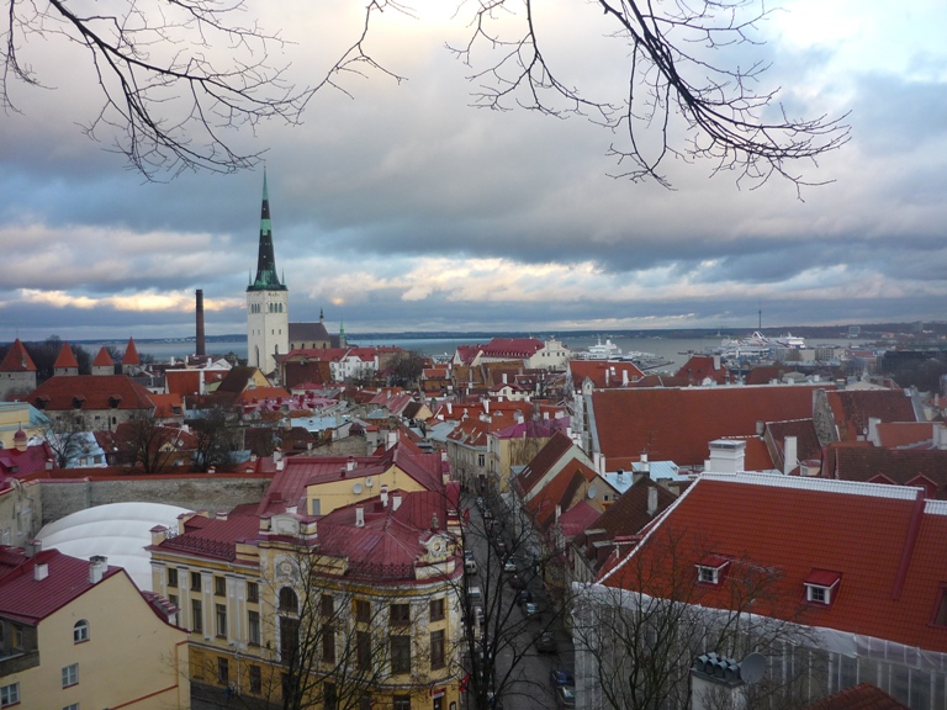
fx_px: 903
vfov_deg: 42.9
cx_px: 474
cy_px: 355
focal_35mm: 33
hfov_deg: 55.4
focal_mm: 5.5
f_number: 2.8
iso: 100
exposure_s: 1/125
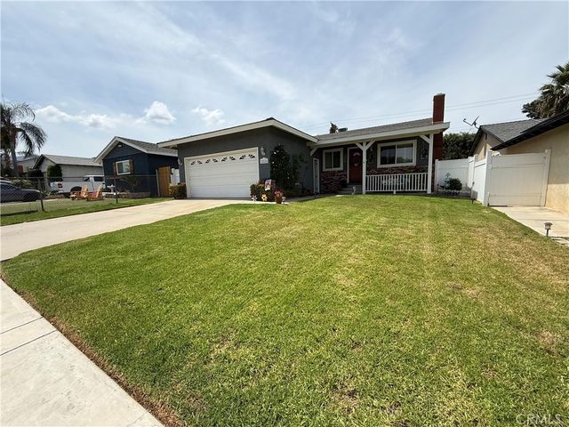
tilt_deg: -6.2
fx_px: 230
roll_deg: +0.2
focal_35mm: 14
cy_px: 214
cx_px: 284
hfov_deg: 102.1
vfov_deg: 85.7
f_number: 2.2
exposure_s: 1/1848
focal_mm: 2.22
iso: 50
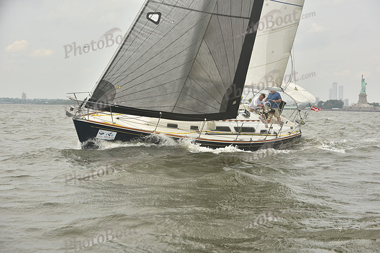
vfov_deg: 19.5
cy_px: 126
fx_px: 739
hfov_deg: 28.8
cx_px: 190
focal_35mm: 70
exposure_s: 1/800
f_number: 7.1
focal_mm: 70
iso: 250
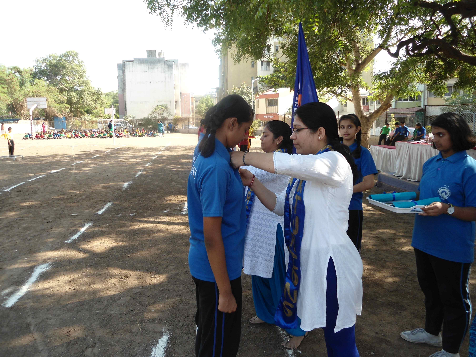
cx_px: 238
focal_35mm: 26
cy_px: 178
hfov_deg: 67.3
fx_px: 358
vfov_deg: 53.1
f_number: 2.8
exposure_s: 1/200
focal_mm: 4.7
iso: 80
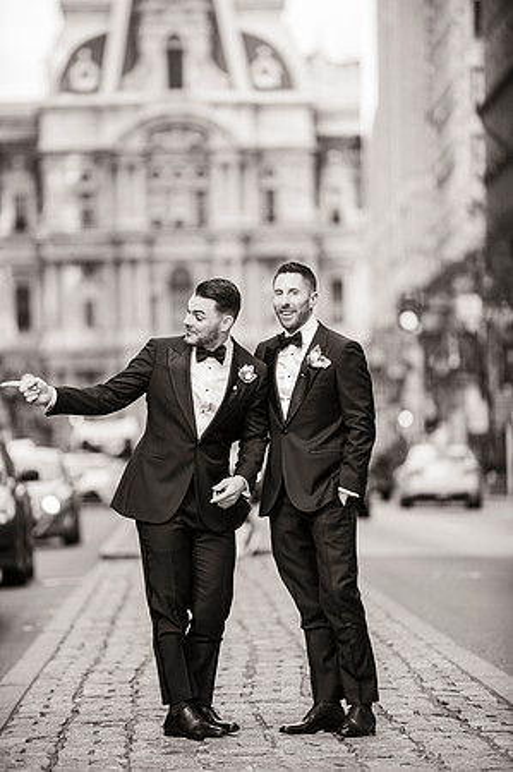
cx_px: 256
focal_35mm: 180
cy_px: 386
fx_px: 3856
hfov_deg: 7.6
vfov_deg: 11.4
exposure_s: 1/1000
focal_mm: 180
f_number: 2.8
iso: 800
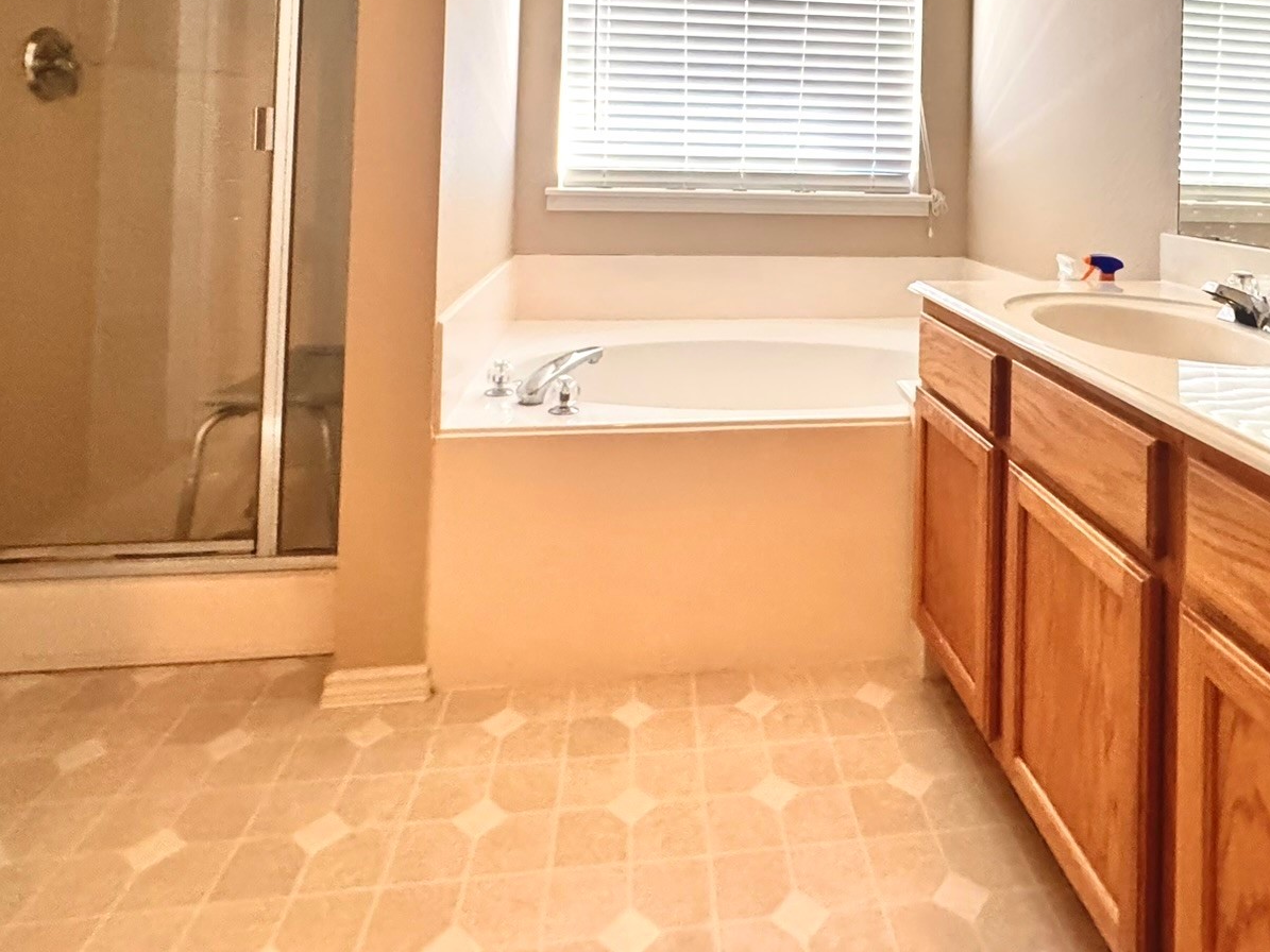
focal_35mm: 24
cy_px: 137
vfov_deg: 51.6
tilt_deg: +1.8
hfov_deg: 70.6
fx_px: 880
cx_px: 781
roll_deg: -1.7
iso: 1000
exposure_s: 1/60
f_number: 2.2
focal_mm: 2.22
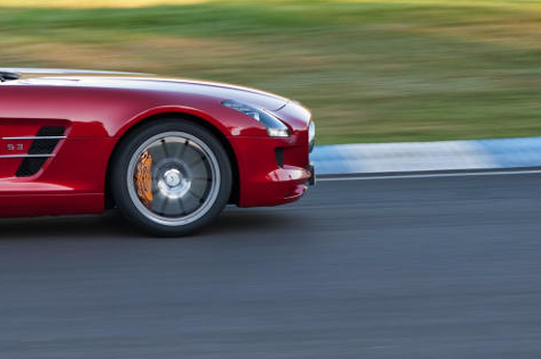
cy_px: -14
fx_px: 3392
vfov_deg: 6.0
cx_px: -34
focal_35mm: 226
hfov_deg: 9.0
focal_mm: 105
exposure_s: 1/60
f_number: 8
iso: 100
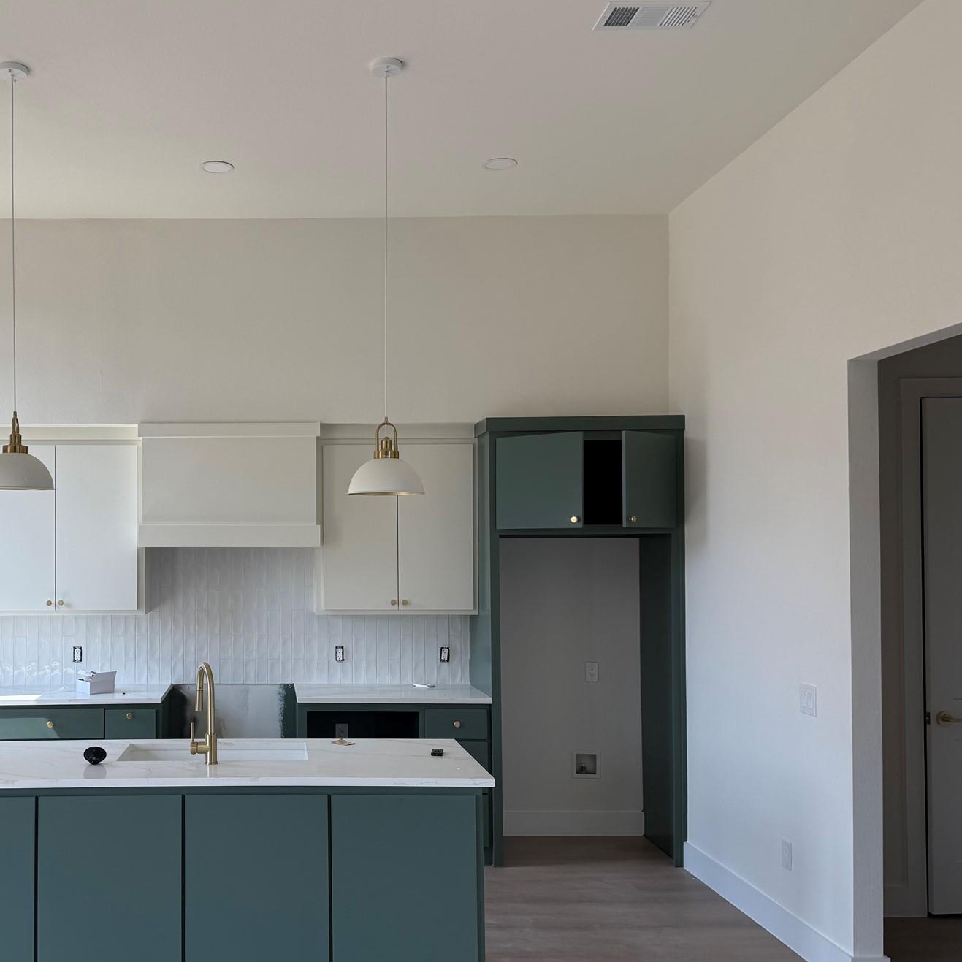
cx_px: 269
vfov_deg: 49.7
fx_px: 1038
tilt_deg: +0.3
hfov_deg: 48.3
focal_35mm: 33
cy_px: 532
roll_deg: -0.1
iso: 80
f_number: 1.78
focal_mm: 6.76
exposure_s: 1/416
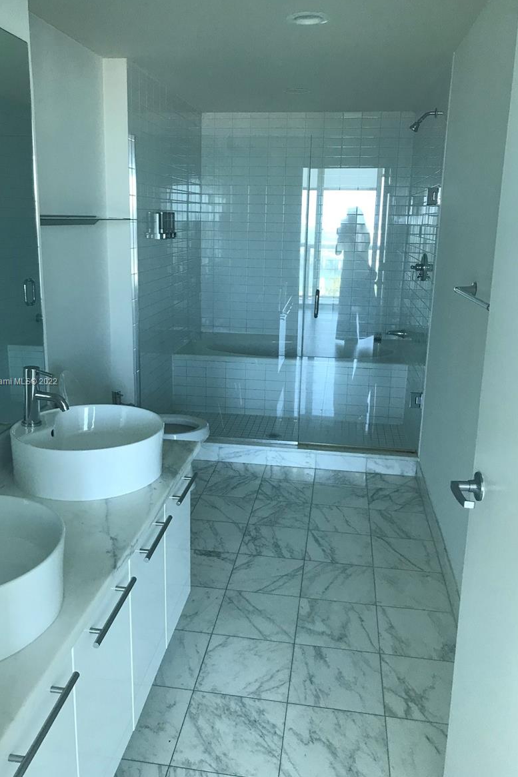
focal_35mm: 30
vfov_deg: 61.9
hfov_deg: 43.6
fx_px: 647
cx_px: 235
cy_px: 382
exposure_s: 1/30
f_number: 1.8
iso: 25
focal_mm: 3.99
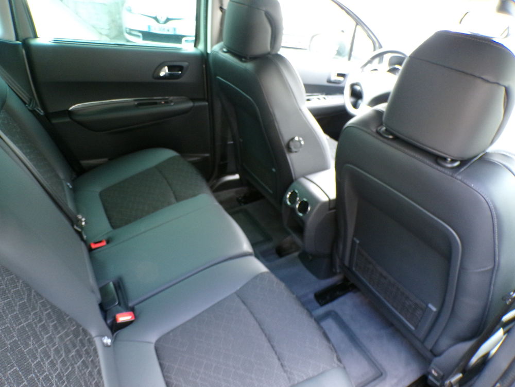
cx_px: 258
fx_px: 357
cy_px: 194
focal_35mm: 24
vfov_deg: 56.8
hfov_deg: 71.6
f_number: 3
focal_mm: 4.3
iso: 451
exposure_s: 1/17
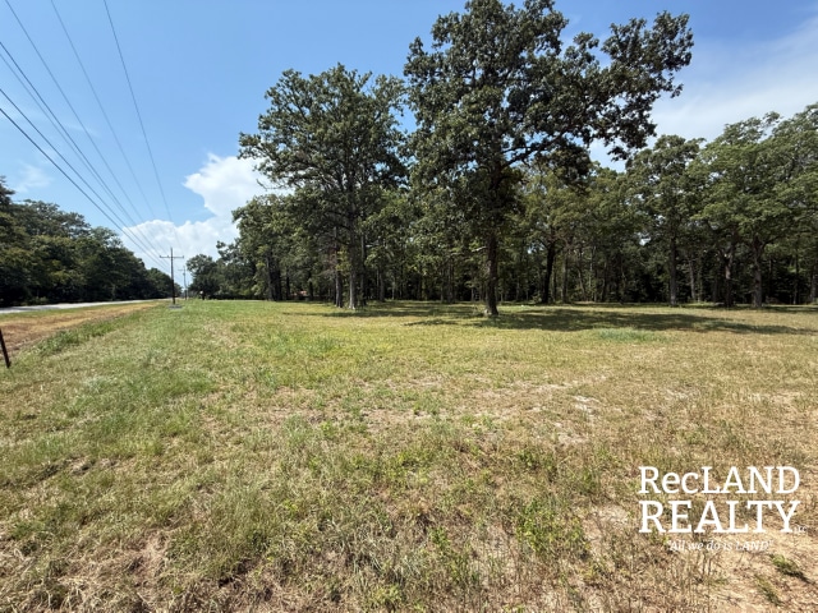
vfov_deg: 85.7
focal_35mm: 14
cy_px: 306
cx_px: 409
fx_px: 331
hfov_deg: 102.1
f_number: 2.2
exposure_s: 1/1368
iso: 64
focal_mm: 2.22
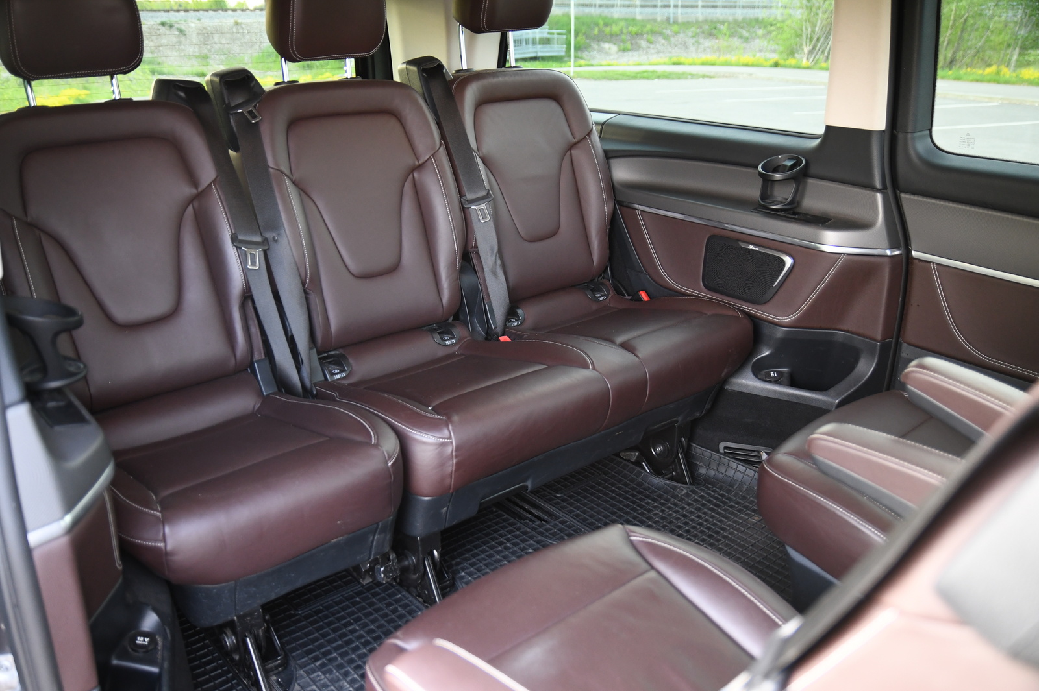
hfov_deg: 62.0
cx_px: 520
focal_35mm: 30
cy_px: 346
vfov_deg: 43.6
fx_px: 865
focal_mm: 20
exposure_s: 1/80
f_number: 2.8
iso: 1000
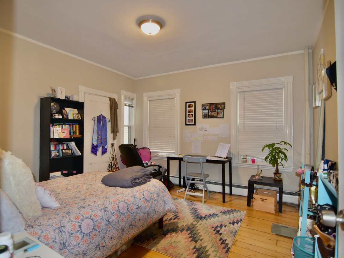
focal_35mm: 19
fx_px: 185
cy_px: 129
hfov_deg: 86.0
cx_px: 170
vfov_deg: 70.0
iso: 500
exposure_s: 1/60
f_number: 2.8
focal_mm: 11
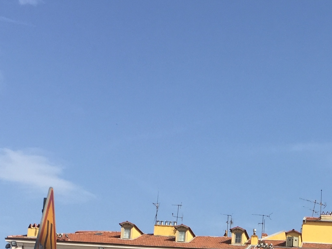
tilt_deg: +5.7
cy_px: 351
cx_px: 298
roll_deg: -5.6
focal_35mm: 87
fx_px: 834
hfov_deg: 22.0
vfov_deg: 15.8
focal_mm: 4.15
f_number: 2.2
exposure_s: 1/1721
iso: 32
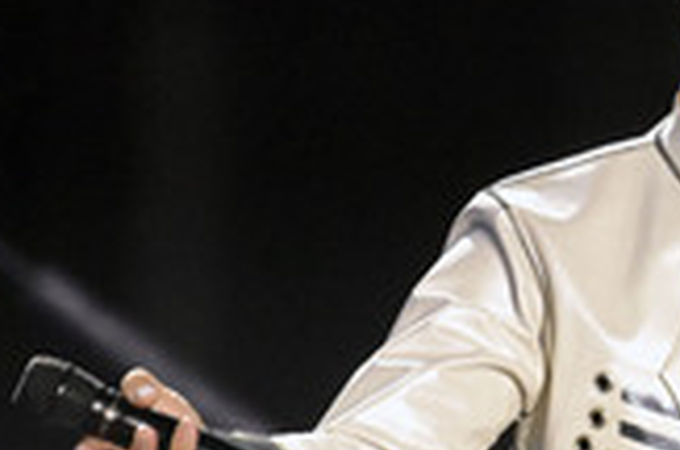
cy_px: 333
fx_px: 21944
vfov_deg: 1.2
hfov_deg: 1.8
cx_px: 811
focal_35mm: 1164
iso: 12800
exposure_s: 1/500
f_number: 5.6
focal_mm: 420
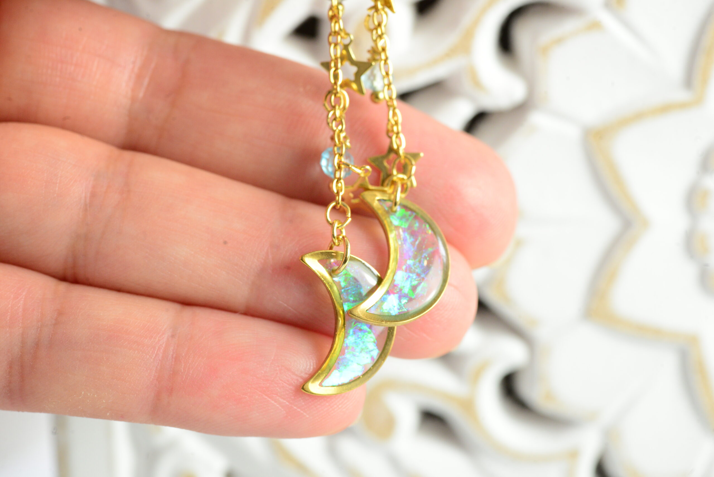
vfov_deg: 15.2
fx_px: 1786
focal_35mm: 90
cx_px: 357
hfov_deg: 22.6
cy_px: 238
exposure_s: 1/100
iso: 2000
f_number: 16
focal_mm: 90
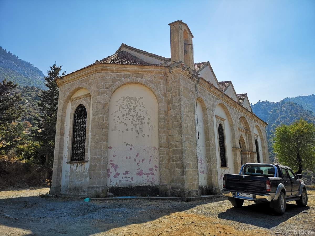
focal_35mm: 27
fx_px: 246
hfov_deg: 65.3
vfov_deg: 51.4
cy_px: 118
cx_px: 158
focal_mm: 3.95
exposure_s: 1/2183
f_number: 1.8
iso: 50
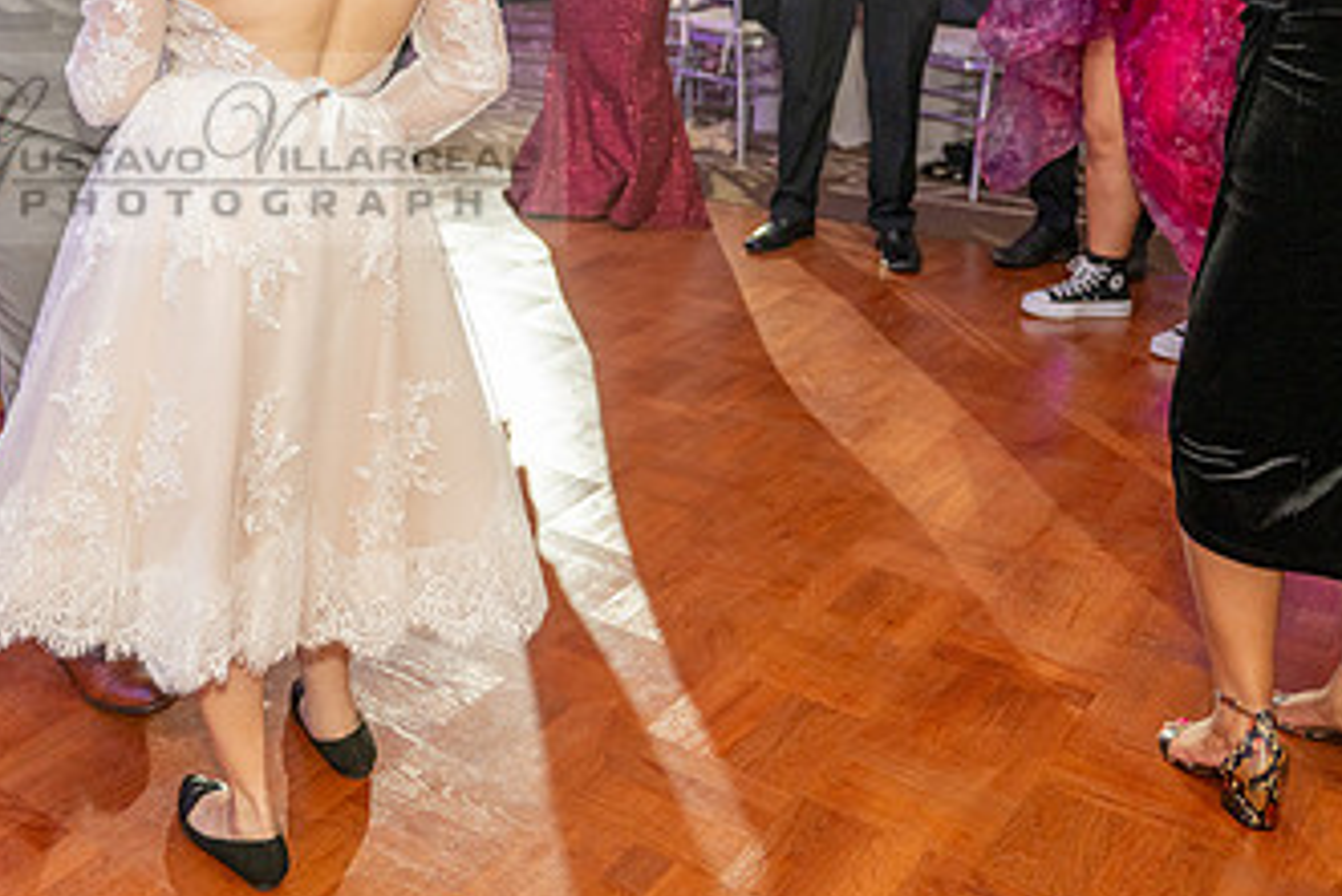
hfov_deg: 43.6
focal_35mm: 42
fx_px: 1566
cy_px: 148
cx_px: 223
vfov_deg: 30.9
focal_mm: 24
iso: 800
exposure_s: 1/100
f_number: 2.8
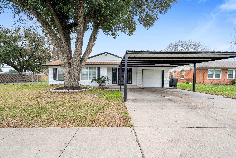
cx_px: 118
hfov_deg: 96.7
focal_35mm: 16
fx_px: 105
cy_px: 79
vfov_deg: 73.7
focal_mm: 16
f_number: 9
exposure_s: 1/50
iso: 800
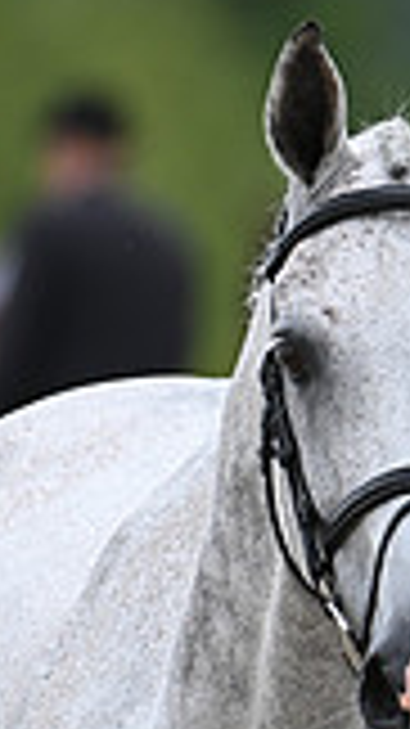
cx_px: 852
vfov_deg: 1.4
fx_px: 29079
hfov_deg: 0.8
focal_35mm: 1503
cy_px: 551
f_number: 5.6
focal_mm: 400
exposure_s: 1/1600
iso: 560
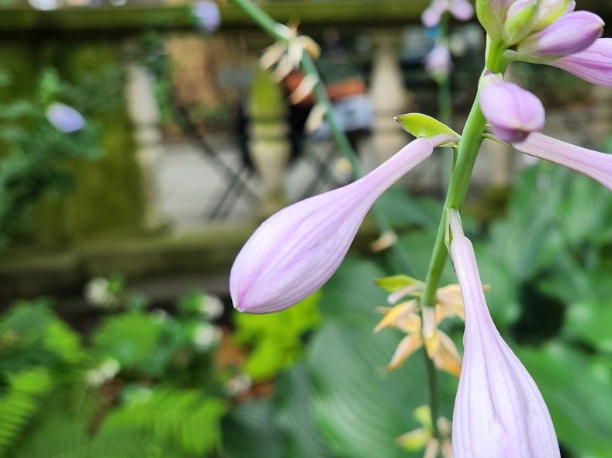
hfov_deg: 50.3
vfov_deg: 40.6
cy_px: 203
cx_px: 465
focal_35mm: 35
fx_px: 619
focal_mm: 5.4
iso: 20
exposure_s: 1/180
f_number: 1.8
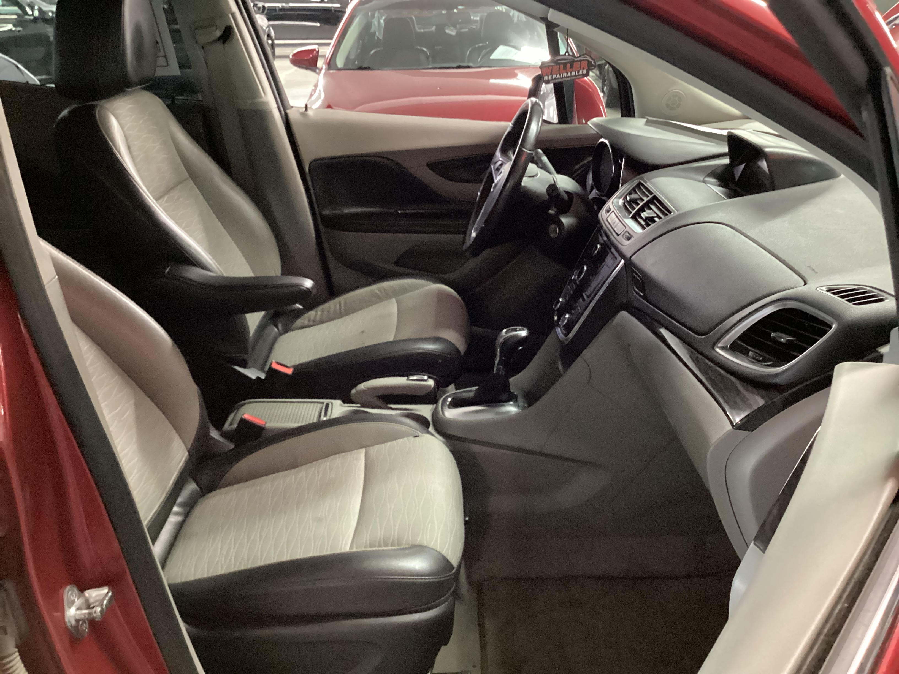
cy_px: 337
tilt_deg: -25.2
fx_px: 805
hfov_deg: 58.4
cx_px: 450
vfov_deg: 45.4
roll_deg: +1.4
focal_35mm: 31
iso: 640
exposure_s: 1/20
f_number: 2.4
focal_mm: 3.3
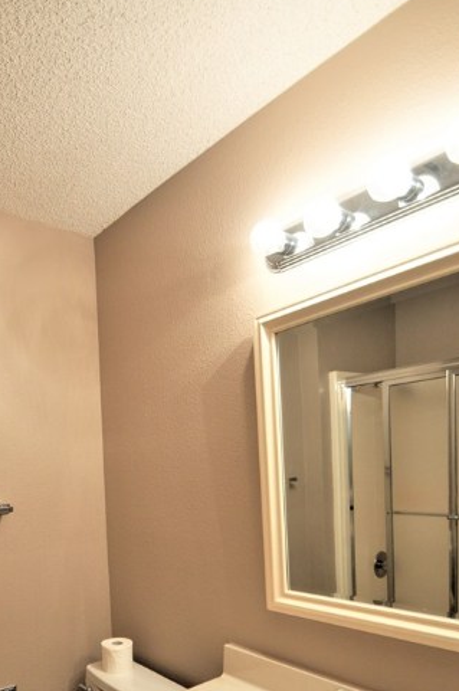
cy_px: 508
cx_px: 106
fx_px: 460
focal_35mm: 24
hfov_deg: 50.5
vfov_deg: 69.5
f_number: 3.5
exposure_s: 1/60
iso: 400
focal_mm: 10
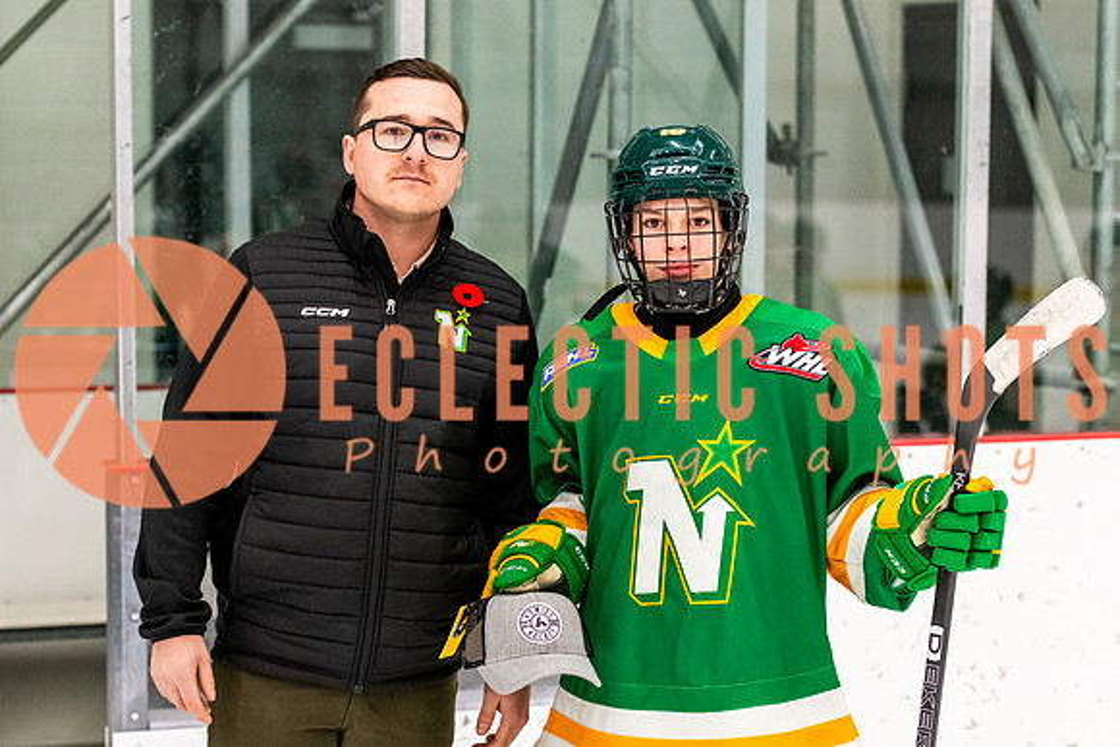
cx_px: 578
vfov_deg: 13.8
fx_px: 3096
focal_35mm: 99
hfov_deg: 20.5
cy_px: 464
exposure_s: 1/800
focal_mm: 70
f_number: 2.8
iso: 3200
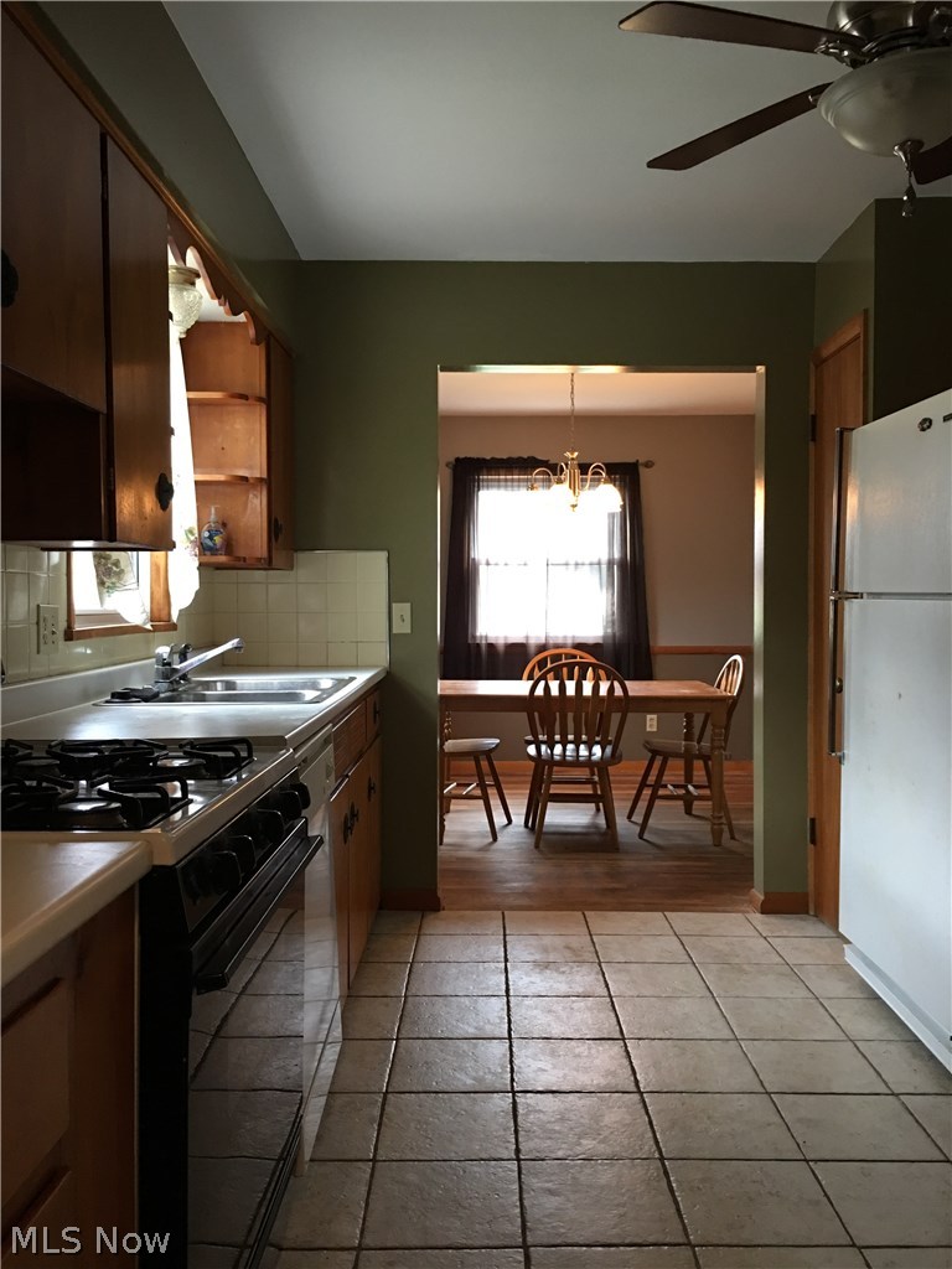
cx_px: 476
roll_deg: -0.5
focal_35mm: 29
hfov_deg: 48.2
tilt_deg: -0.2
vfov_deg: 61.7
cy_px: 634
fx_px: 1063
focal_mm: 4.15
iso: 100
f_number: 2.2
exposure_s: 1/15
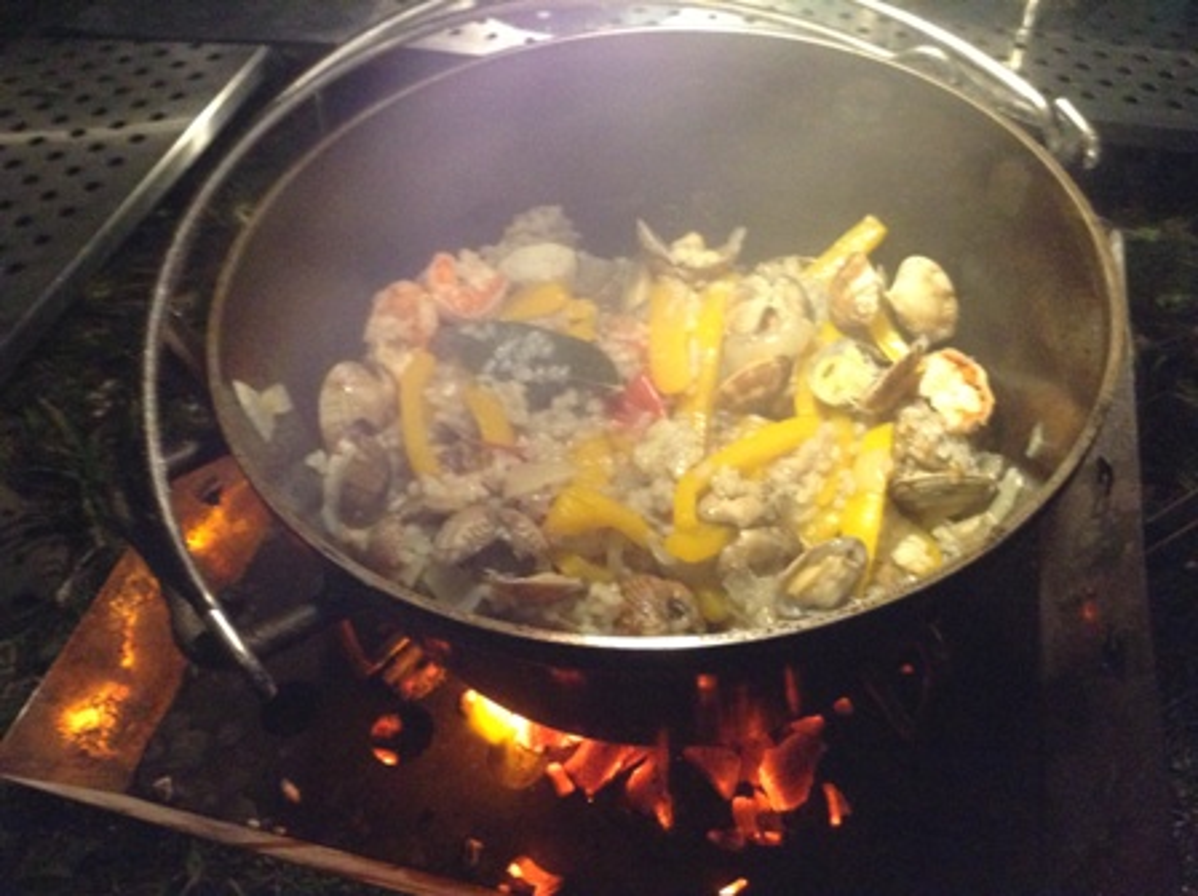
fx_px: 1141
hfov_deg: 55.4
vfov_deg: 42.9
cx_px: 599
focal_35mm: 33
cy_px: 448
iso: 400
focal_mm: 3.3
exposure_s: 1/15
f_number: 2.4
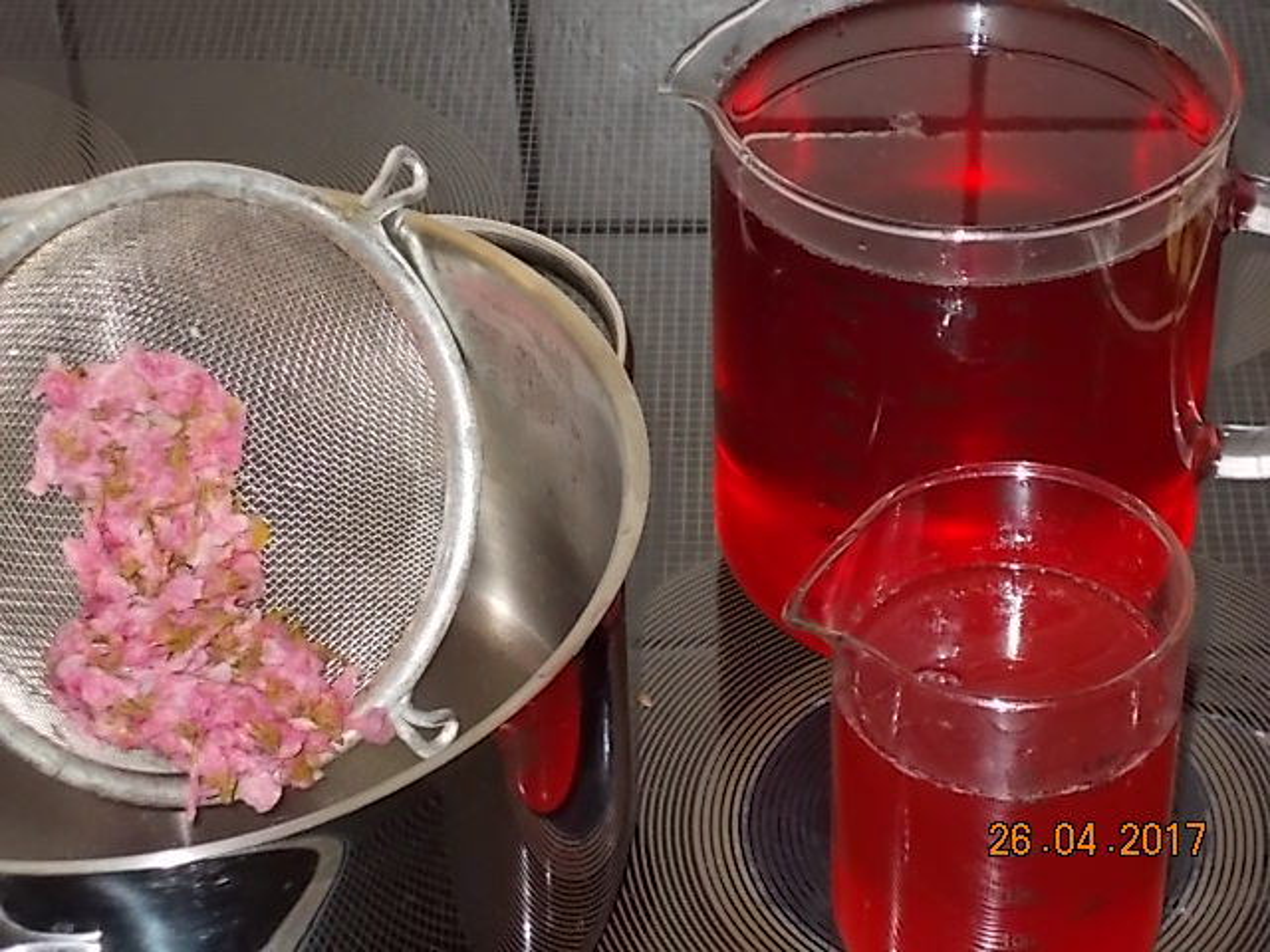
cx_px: 635
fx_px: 3632
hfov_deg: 19.8
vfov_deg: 14.9
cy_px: 476
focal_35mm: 99
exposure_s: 1/60
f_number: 5.5
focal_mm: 17.6
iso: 250
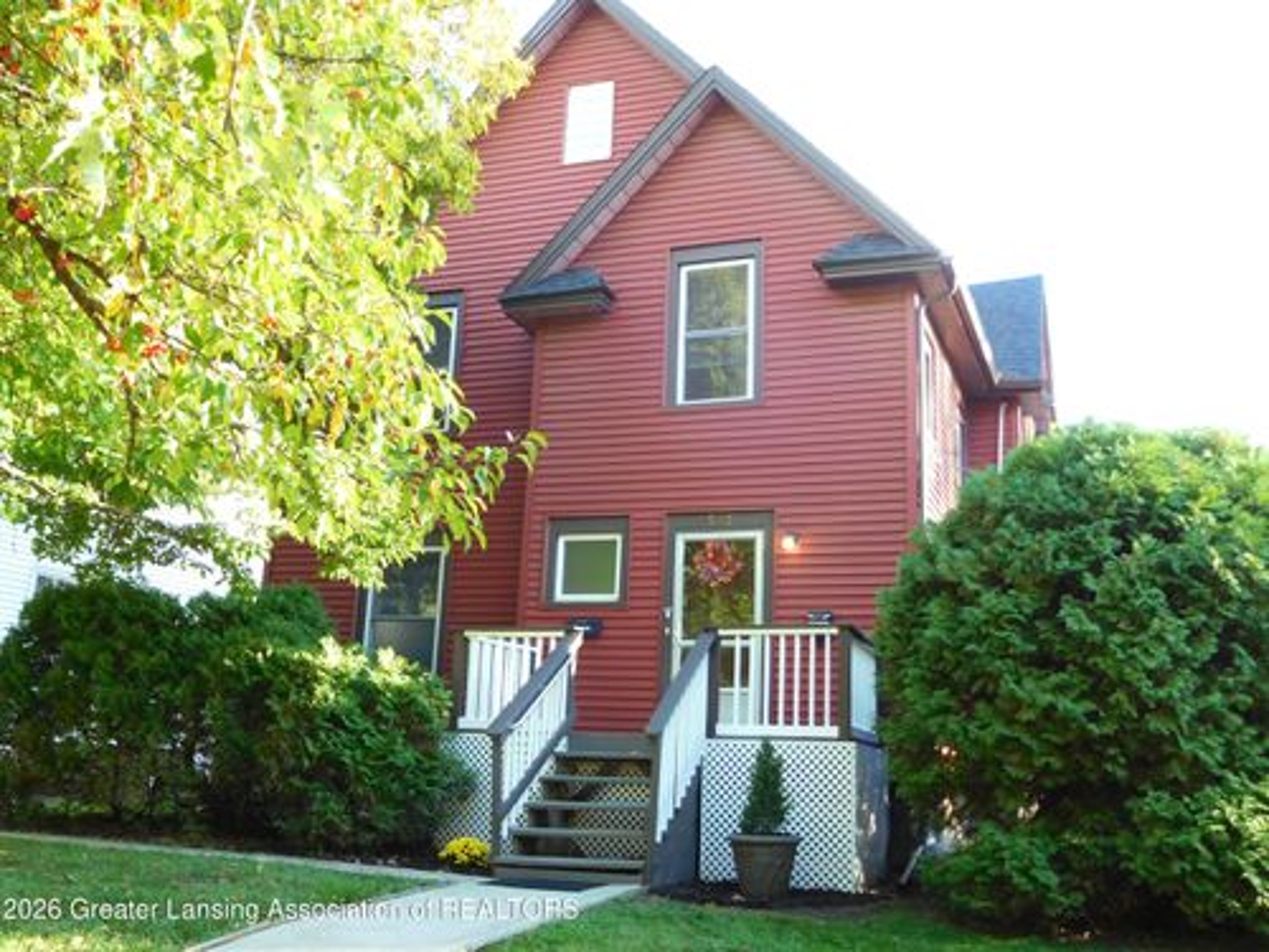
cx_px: 634
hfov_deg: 56.8
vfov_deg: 44.2
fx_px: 1173
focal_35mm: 32
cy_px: 476
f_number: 3.6
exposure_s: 1/50
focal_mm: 5.7
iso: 125
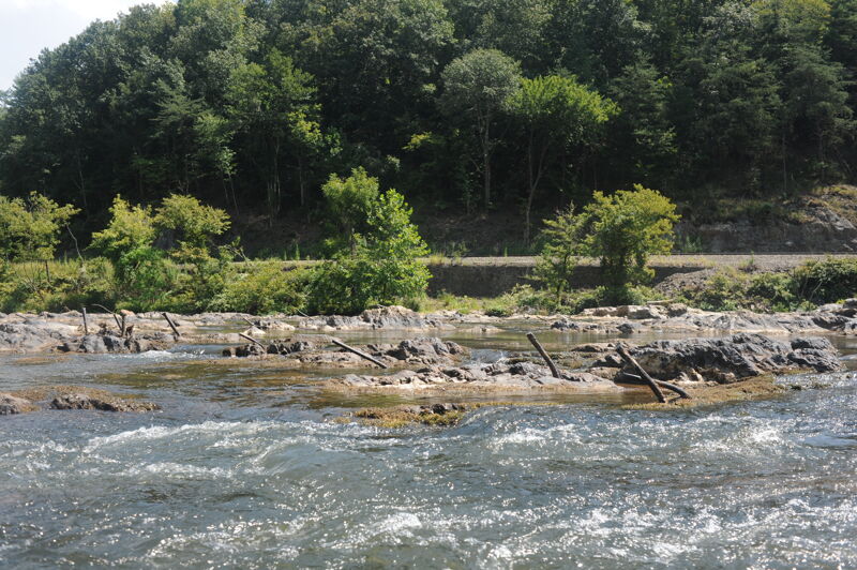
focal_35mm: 35
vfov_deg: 37.8
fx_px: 832
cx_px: 428
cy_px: 285
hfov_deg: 54.5
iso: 250
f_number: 7.1
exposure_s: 1/400
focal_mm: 35
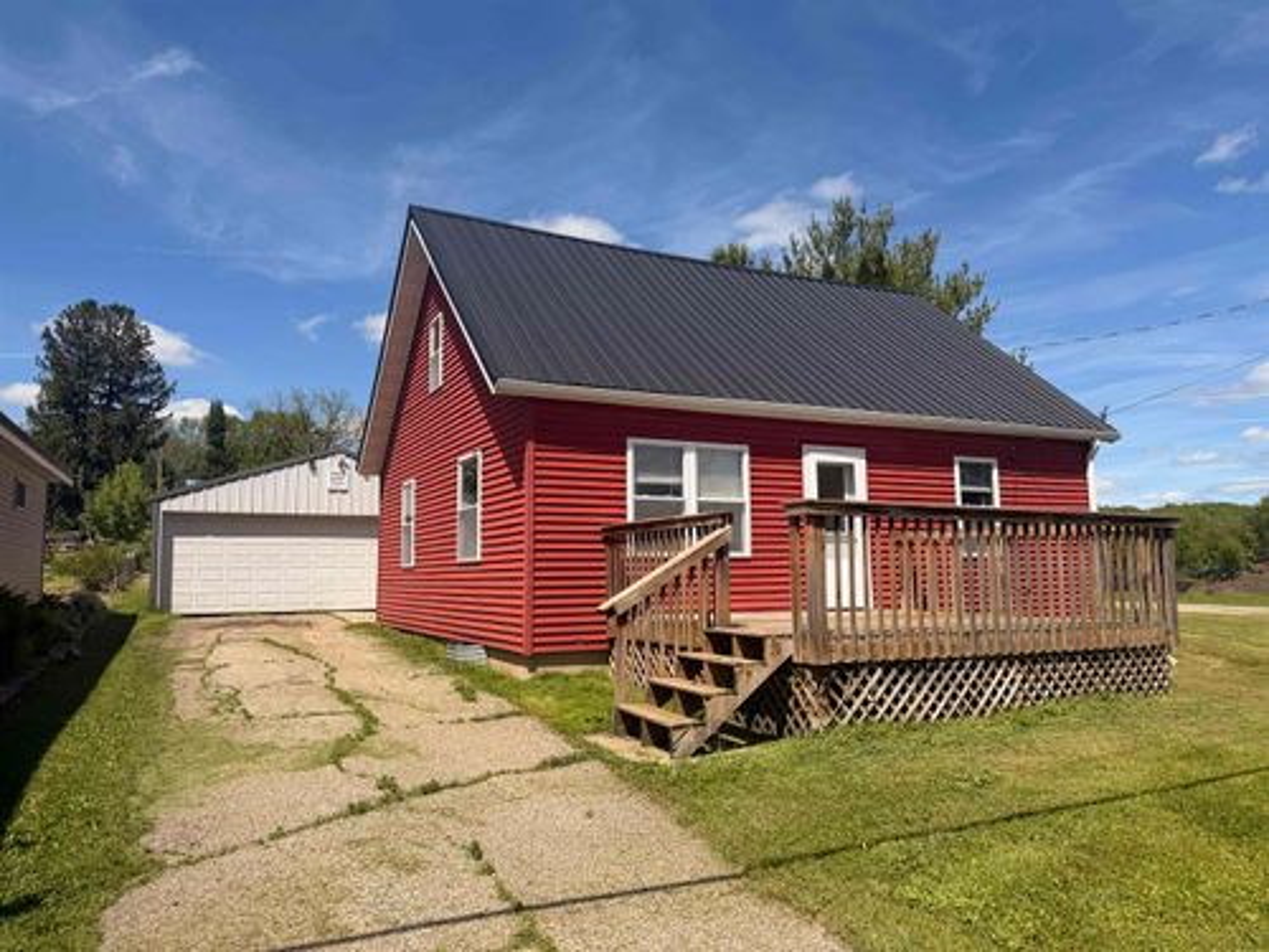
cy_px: 476
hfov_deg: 71.6
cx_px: 634
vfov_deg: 56.8
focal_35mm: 24
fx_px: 880
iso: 80
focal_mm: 6.76
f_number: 1.78
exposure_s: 1/6173
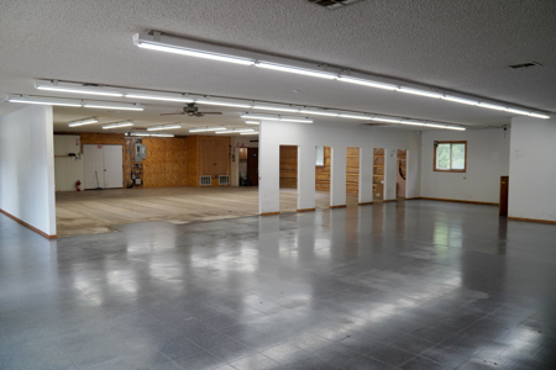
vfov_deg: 47.9
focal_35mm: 27
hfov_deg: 67.4
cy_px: 185
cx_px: 278
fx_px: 417
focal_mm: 18
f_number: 4
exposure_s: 1/160
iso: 500
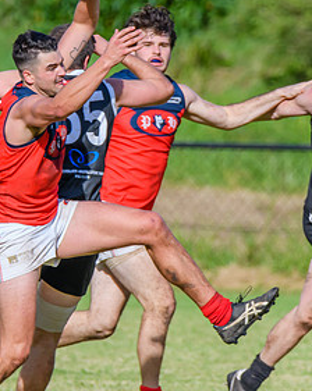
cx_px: 73
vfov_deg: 1.4
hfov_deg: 1.1
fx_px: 16357
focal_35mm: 1414
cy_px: 116
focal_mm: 550
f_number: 7.1
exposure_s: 1/2000
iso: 800
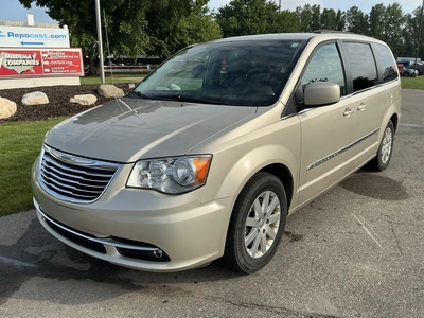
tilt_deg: -14.7
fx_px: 343
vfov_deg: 49.7
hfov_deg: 63.4
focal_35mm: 28
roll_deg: +0.2
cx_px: 212
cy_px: 159
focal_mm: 3
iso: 25
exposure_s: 1/1786
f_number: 1.8
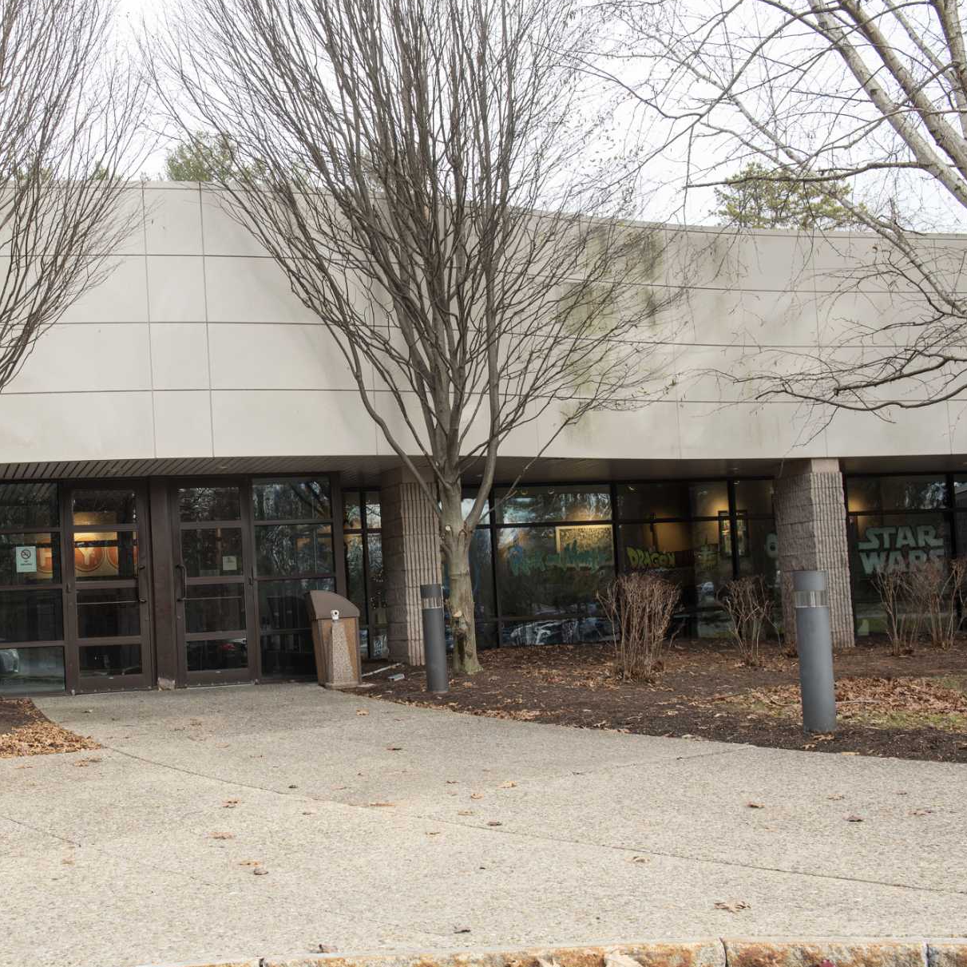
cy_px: 535
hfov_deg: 36.0
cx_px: 254
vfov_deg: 36.8
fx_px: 1454
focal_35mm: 46
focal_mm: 32
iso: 320
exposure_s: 1/125
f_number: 7.1
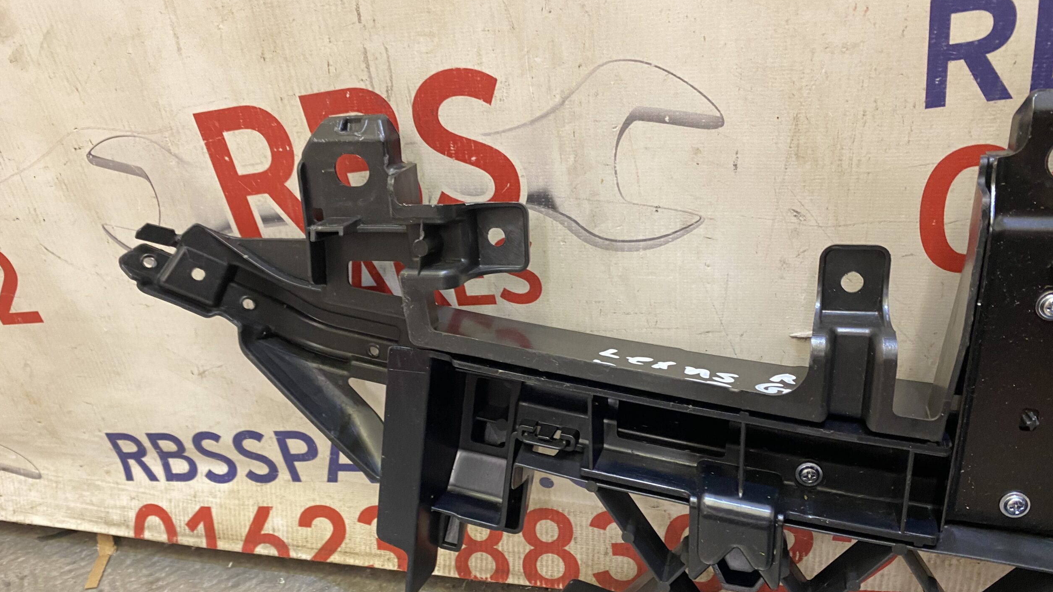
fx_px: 810
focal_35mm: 29
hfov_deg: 66.1
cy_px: 398
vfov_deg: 39.7
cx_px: 531
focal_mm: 4.25
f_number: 1.8
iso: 160
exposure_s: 1/50
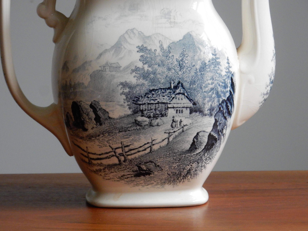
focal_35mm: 229
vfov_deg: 6.5
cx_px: 154
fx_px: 2038
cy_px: 116
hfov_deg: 8.6
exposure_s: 1/15
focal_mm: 40.9
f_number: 6.3
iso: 500
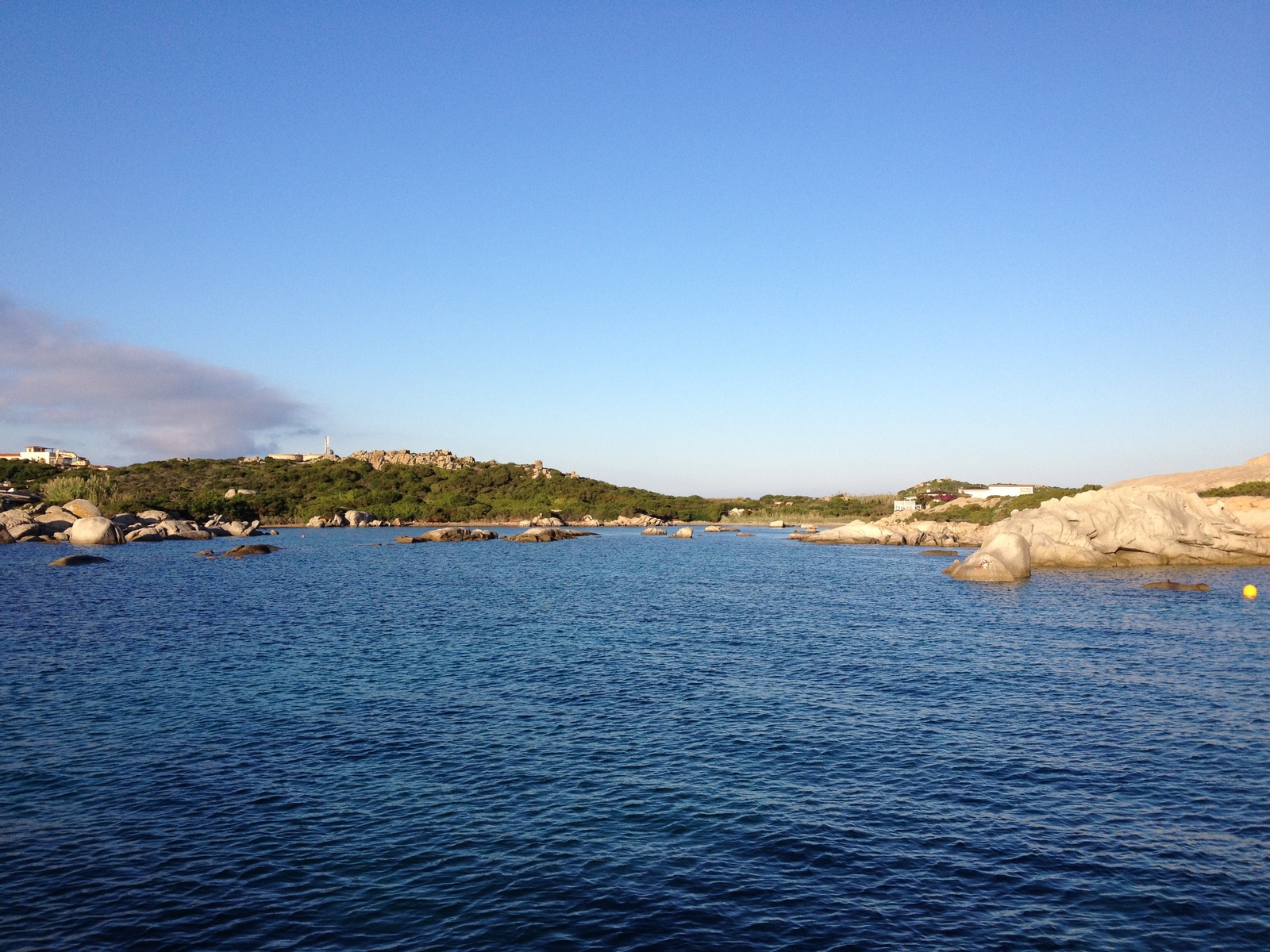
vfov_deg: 40.7
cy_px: 476
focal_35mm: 35
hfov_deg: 52.6
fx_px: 1284
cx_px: 635
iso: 64
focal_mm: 4.28
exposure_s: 1/1416
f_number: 2.4
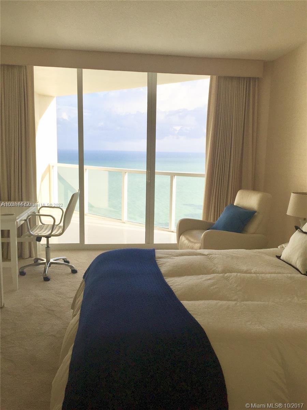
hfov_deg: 48.2
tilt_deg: -7.3
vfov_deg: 61.7
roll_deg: -1.2
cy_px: 205
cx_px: 154
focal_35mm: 29
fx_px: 343
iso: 32
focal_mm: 4.15
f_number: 2.2
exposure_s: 1/534
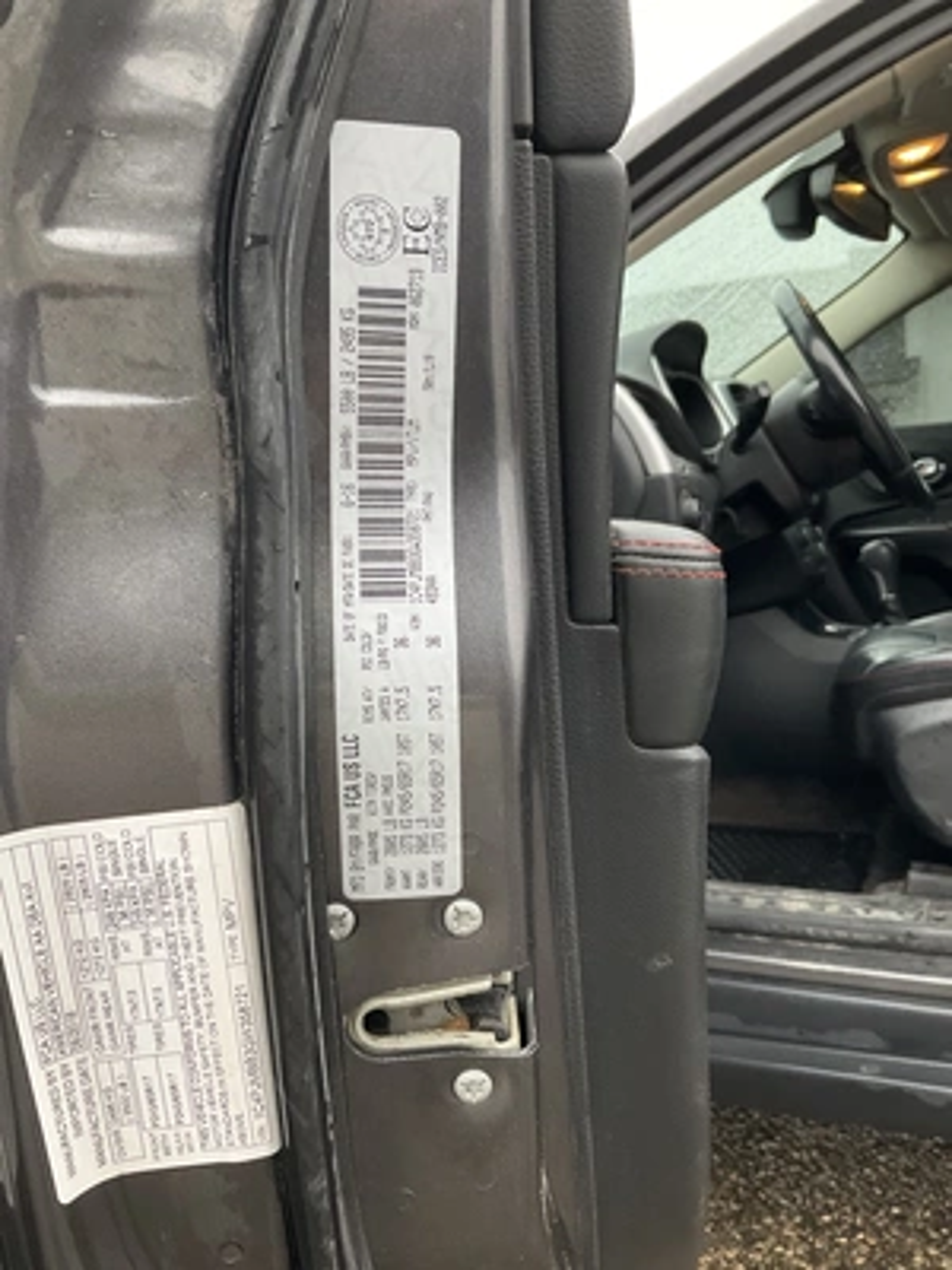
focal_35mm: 29
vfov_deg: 61.7
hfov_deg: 48.2
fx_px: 1063
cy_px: 635
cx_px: 476
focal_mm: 3
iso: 50
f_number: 1.8
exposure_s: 1/122
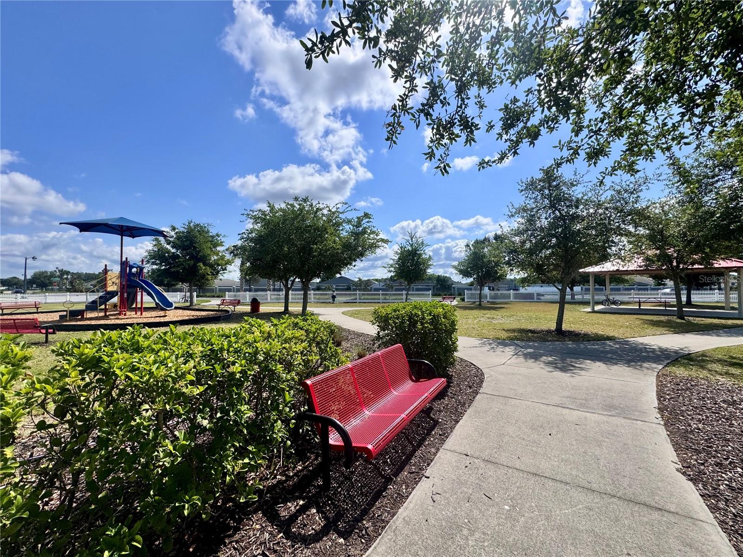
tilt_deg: +2.6
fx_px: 300
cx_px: 372
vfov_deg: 85.7
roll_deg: -0.4
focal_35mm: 14
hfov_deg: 102.1
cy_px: 278
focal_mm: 2.22
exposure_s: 1/3390
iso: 50
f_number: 2.2
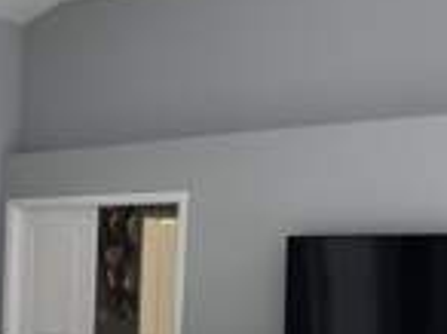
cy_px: 311
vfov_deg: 18.3
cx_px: -89
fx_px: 1018
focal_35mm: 79
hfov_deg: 22.8
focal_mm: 6.76
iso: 100
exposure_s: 1/121
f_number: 1.78
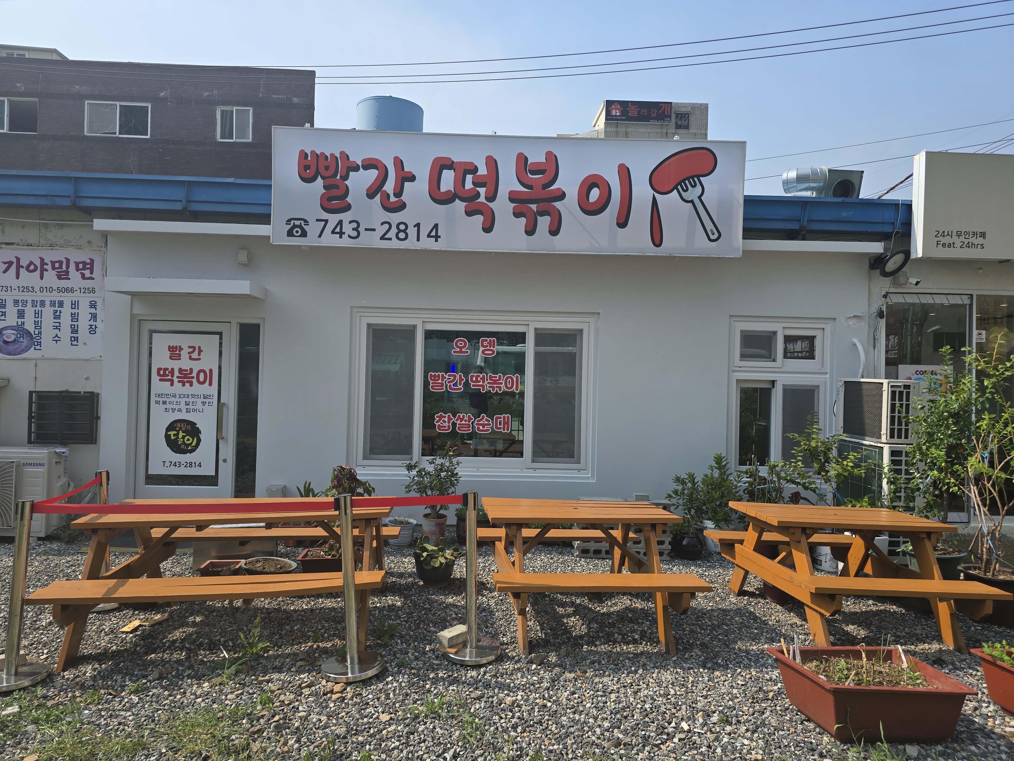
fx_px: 674
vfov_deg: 58.9
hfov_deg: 73.9
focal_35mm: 23
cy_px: 380
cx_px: 507
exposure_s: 1/775
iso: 12
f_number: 1.7
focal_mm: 6.3
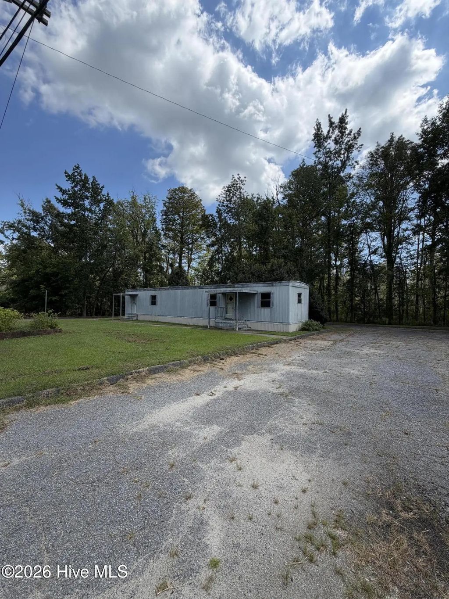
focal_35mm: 14
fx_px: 242
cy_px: 300
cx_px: 224
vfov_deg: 102.1
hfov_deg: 85.7
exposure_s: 1/985
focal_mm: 2.22
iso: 25
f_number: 2.2
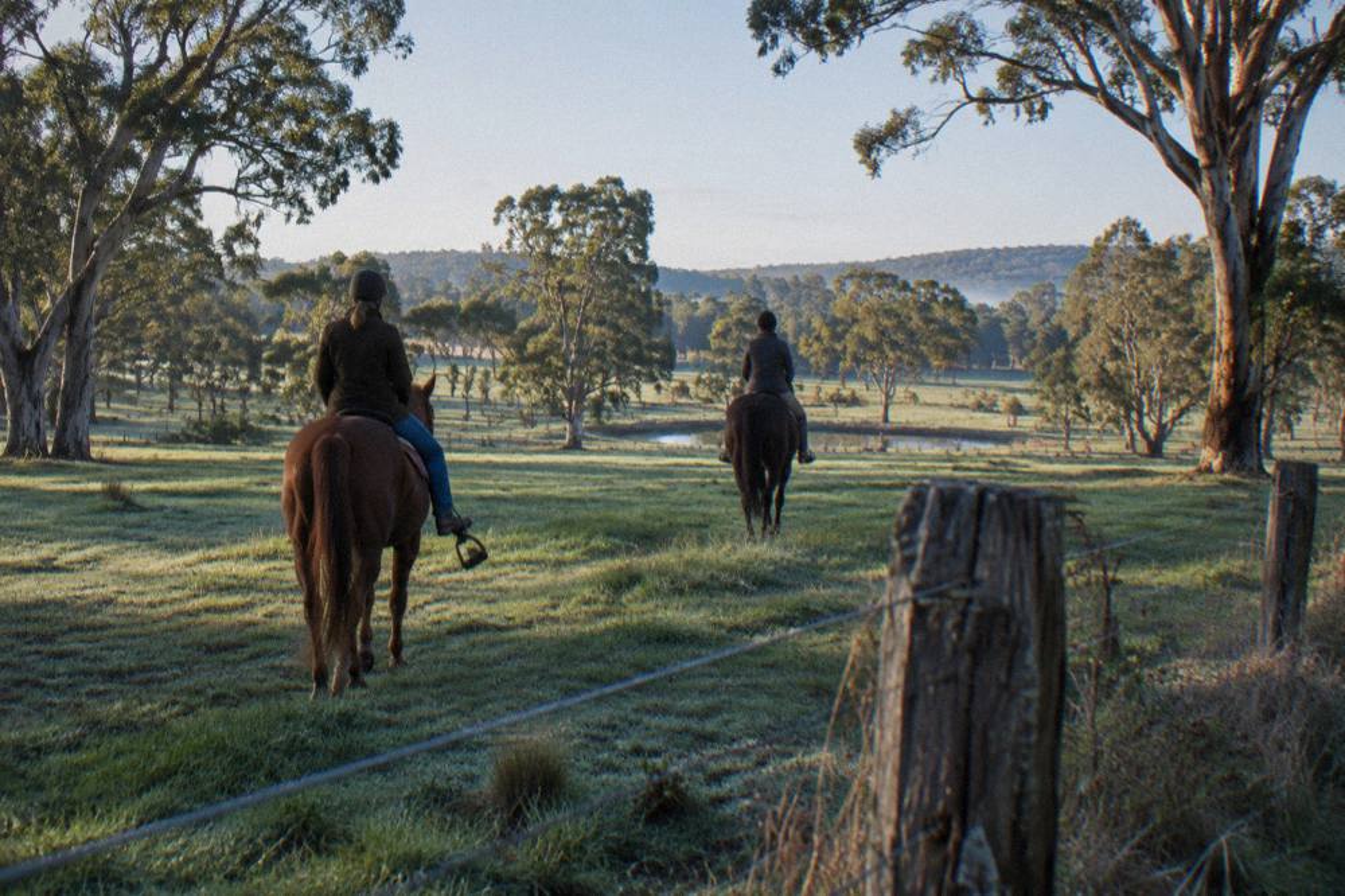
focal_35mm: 70
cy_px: 448
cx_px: 672
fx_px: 2614
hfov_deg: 28.9
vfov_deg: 19.4
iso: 500
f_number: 6.3
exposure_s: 1/800
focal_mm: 70
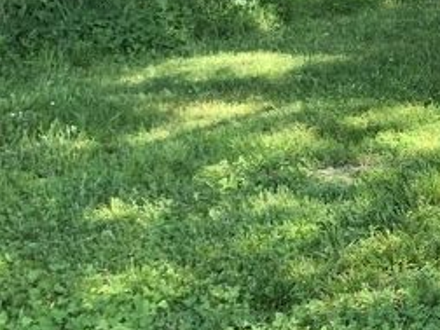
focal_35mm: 89
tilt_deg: -8.0
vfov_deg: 16.3
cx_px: 697
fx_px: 1131
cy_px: 2
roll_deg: -0.4
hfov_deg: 18.8
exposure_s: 1/120
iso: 25
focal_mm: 4
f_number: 1.8
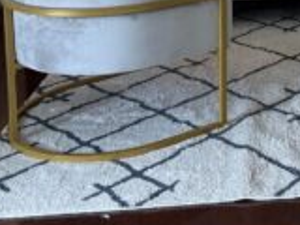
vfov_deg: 16.7
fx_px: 693
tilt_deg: -6.9
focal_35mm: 80
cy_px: -118
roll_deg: +0.9
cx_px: 359
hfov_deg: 22.5
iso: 125
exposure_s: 1/120
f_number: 1.78
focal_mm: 6.76
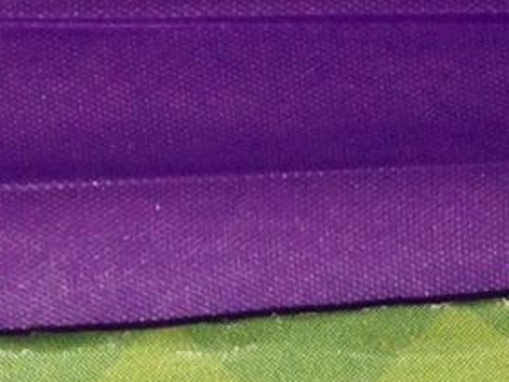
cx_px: 75
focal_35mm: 241
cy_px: 1282
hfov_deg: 8.2
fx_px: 3544
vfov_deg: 5.6
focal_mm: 4.12
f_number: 2.4
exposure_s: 1/72
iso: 50
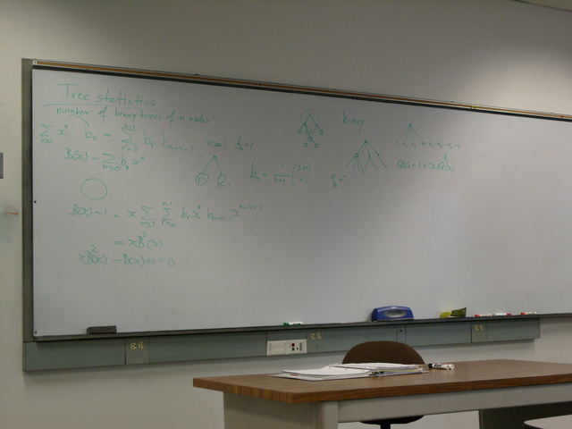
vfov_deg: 25.2
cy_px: 214
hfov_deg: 33.2
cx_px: 286
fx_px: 958
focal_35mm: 58
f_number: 3.2
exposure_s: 1/60
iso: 200
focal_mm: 13
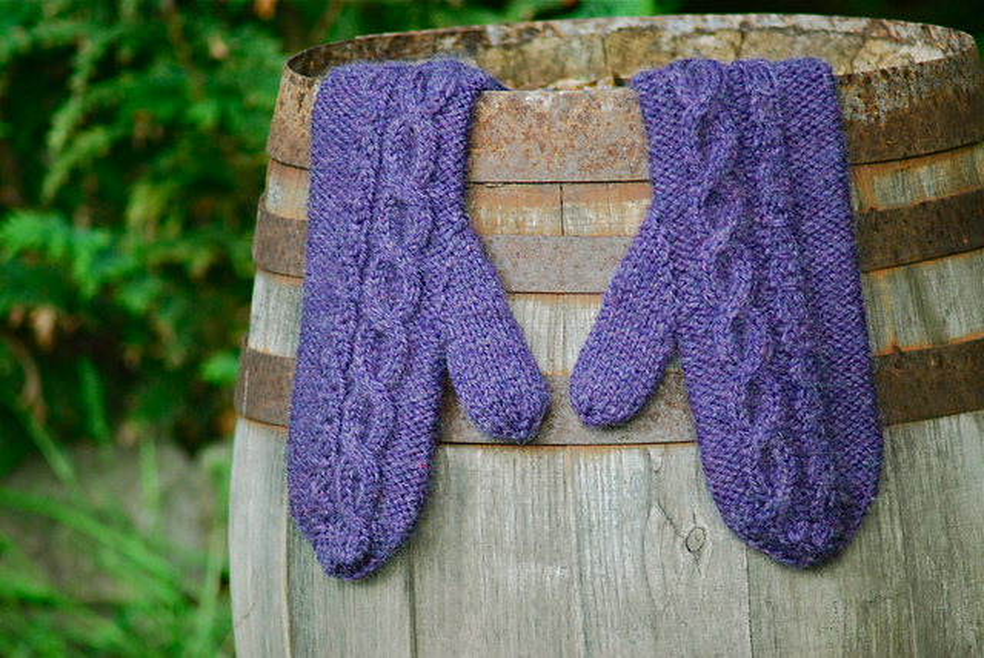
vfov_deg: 3.5
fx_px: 10669
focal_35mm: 390
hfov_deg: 5.3
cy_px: 329
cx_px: 492
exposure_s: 1/80
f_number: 5.3
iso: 800
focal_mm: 260
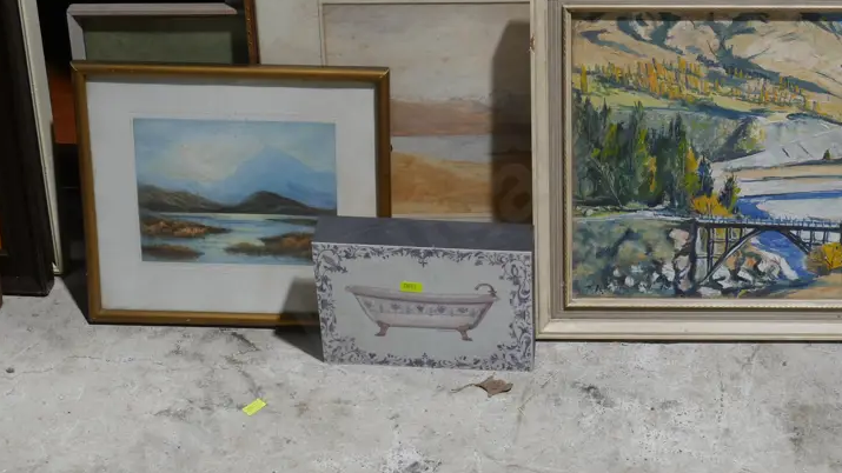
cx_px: 572
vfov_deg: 15.4
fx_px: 1741
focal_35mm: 78
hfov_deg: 27.0
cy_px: 148
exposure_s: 1/60
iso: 400
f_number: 5.3
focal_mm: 25
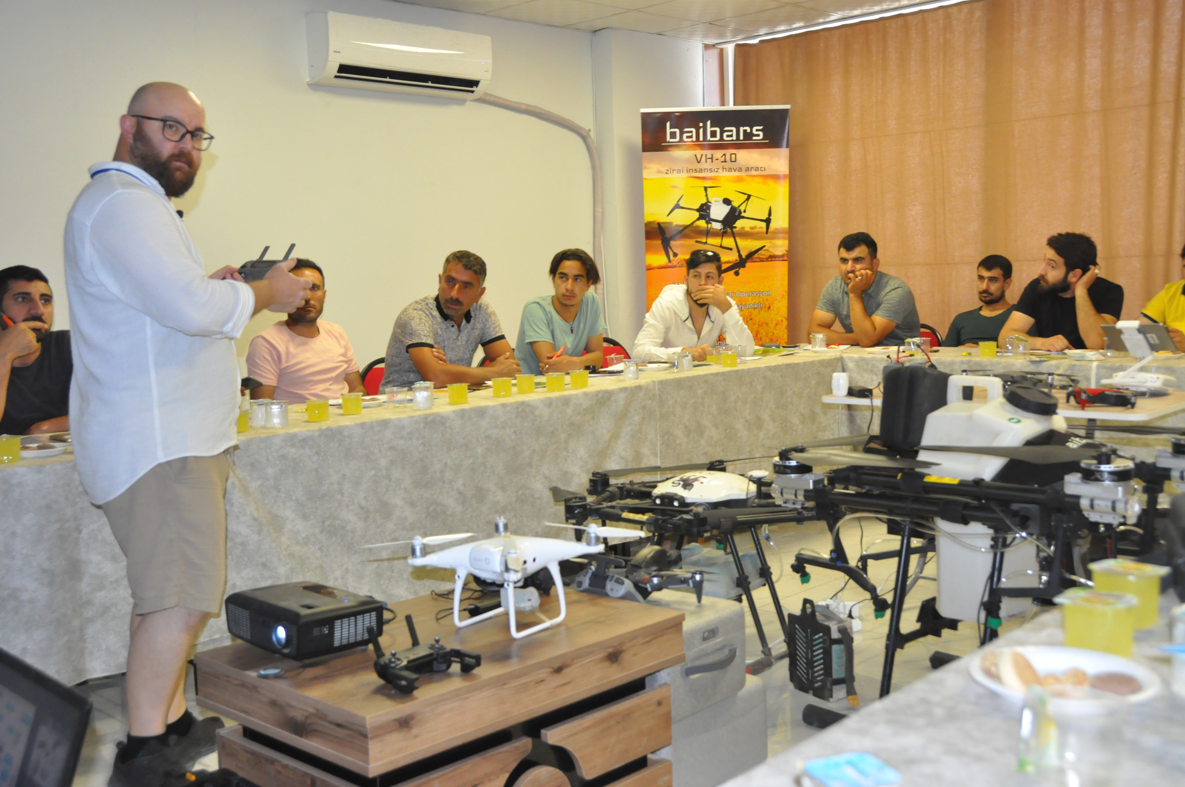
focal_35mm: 39
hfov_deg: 49.6
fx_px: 1282
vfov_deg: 34.1
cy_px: 394
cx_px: 592
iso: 1600
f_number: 5
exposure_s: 1/60
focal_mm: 26
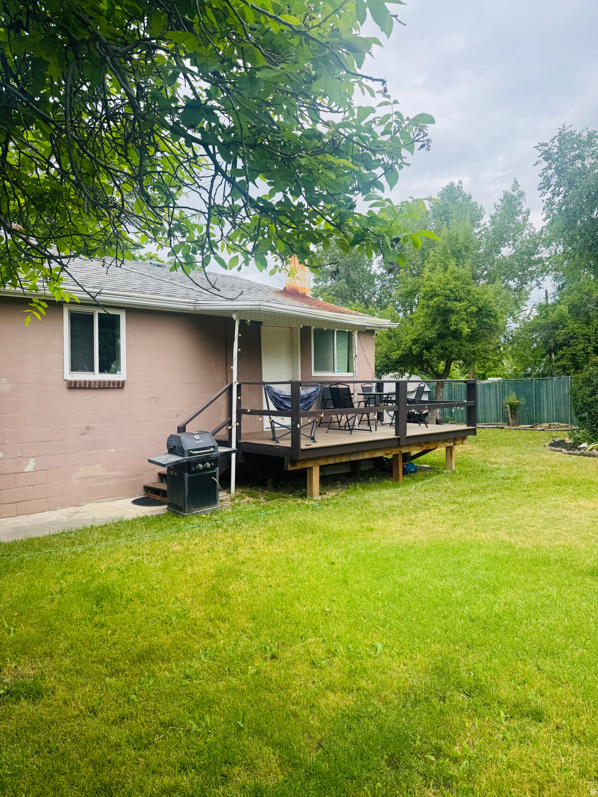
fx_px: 553
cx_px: 299
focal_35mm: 24
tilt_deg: -0.1
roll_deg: +0.1
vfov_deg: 71.6
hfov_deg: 56.8
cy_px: 398
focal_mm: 6.76
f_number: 1.78
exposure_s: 1/1425
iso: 80
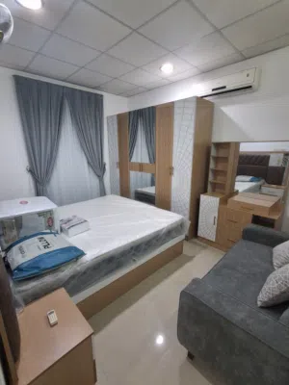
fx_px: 178
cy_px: 192
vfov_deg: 94.5
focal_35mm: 16
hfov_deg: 78.1
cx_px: 144
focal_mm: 1.64
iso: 500
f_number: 2.2
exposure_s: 1/50
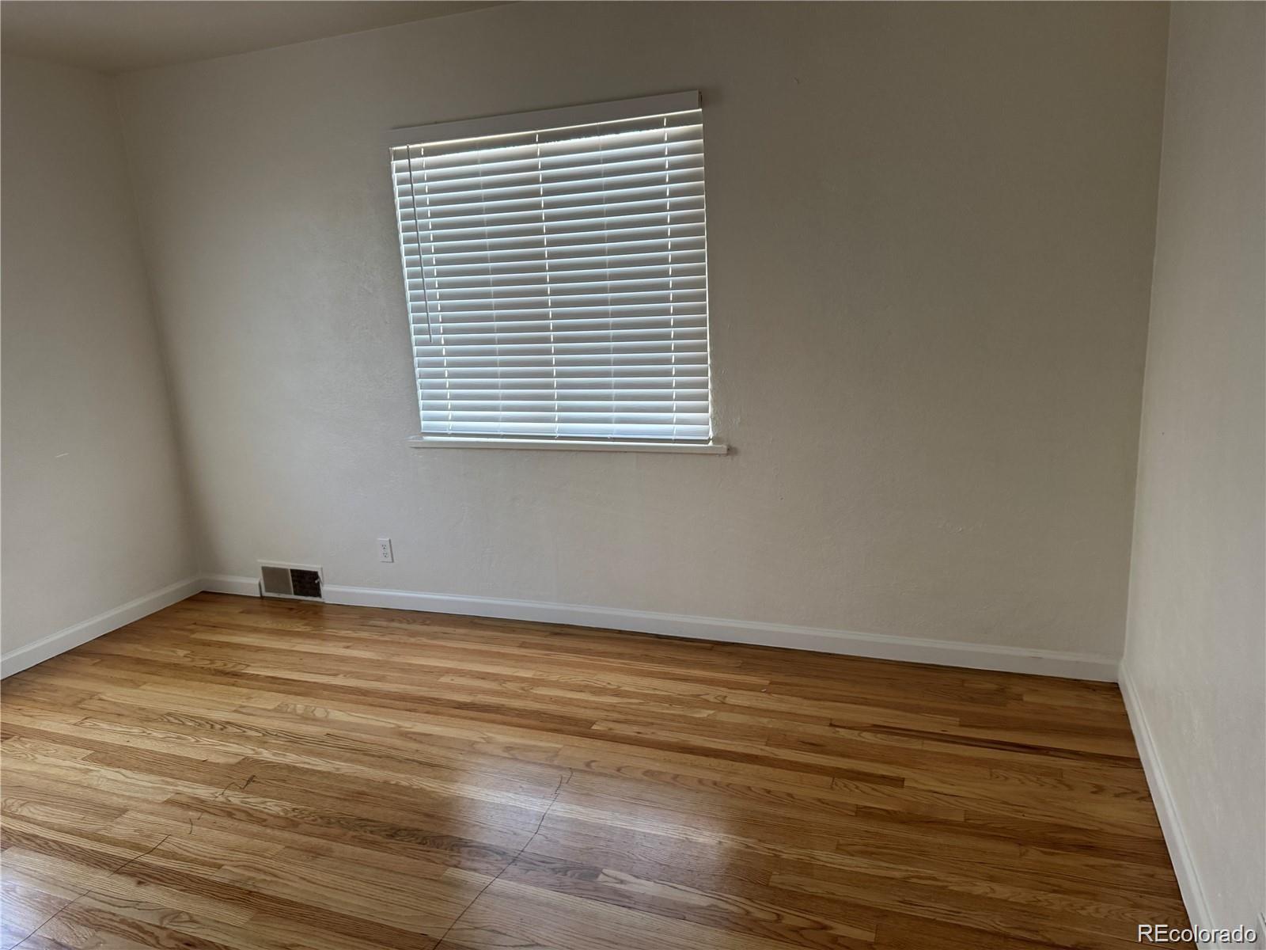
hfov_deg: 71.6
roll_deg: +3.8
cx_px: 633
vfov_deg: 56.8
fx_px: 878
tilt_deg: -12.2
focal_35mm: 24
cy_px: 475
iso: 160
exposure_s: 1/60
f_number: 1.78
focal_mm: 6.76
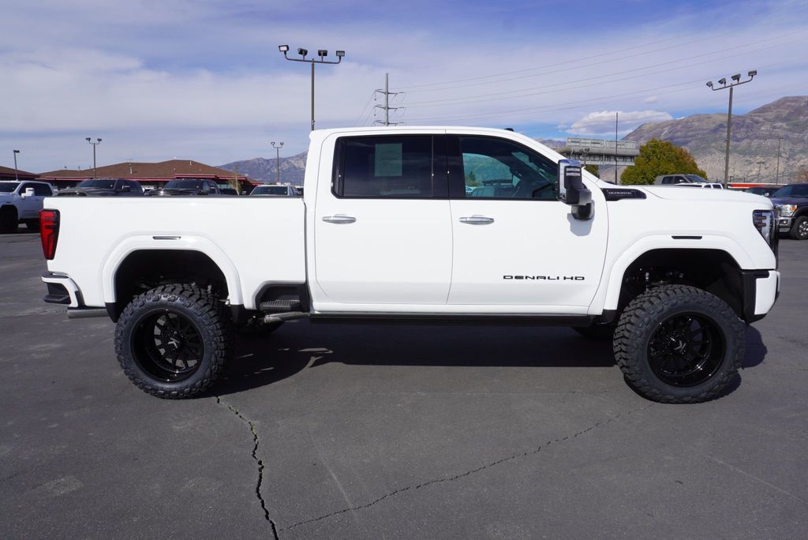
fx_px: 539
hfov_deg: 73.7
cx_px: 404
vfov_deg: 53.2
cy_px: 270
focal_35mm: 24
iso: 100
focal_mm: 16
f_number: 10
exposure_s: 1/250
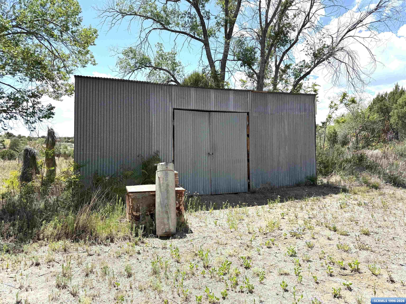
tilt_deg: -4.0
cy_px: 152
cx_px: 203
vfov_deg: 56.8
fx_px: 281
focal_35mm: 24
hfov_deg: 71.6
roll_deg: +0.6
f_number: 1.78
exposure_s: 1/3584
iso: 80
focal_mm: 6.76
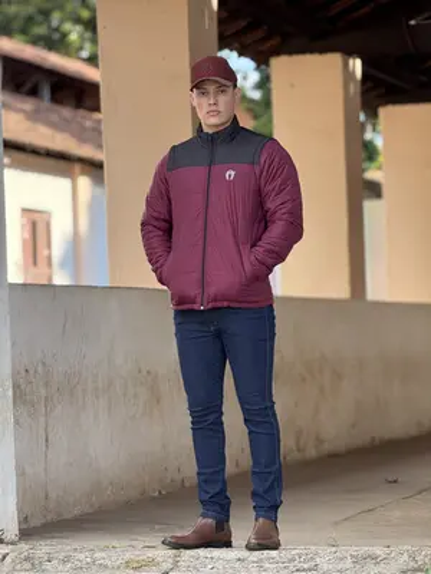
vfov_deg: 16.4
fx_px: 1992
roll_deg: +1.5
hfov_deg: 12.3
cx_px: 216
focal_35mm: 120
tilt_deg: +1.0
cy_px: 287
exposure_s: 1/143
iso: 64
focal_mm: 15.66
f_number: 2.8
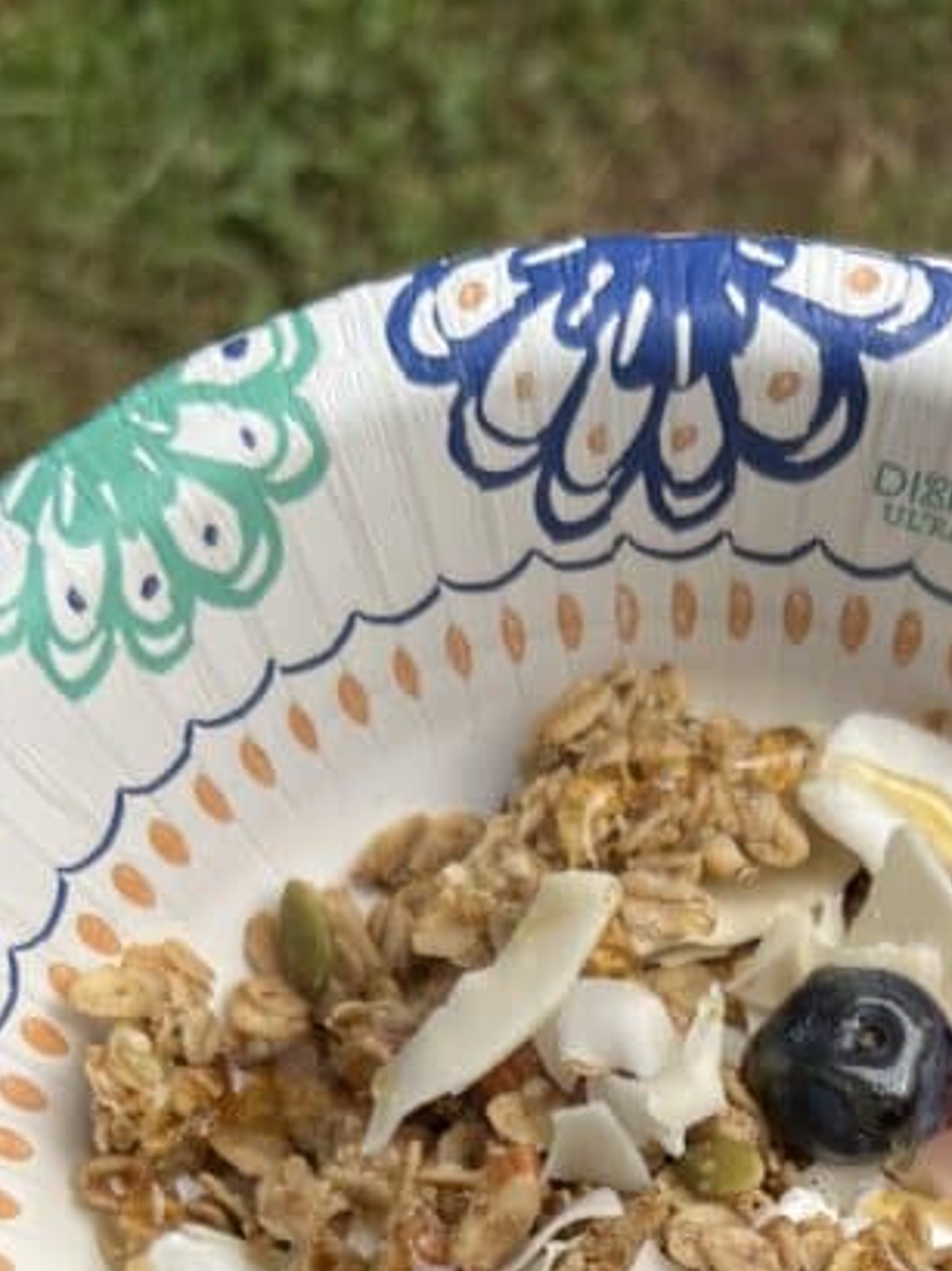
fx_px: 2386
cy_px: 1488
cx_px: 809
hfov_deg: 22.2
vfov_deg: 26.8
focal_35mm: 65
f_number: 1.5
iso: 50
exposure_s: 1/482
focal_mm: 5.7
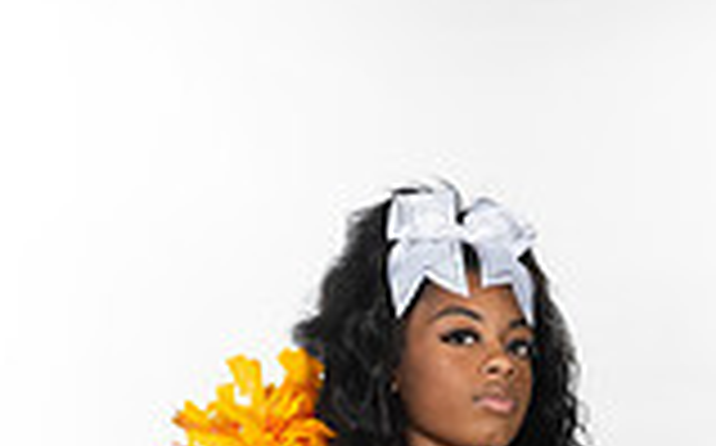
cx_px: 464
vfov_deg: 7.8
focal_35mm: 159
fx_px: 3099
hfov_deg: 13.2
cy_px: 982
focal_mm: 55
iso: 800
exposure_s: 1/320
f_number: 7.1
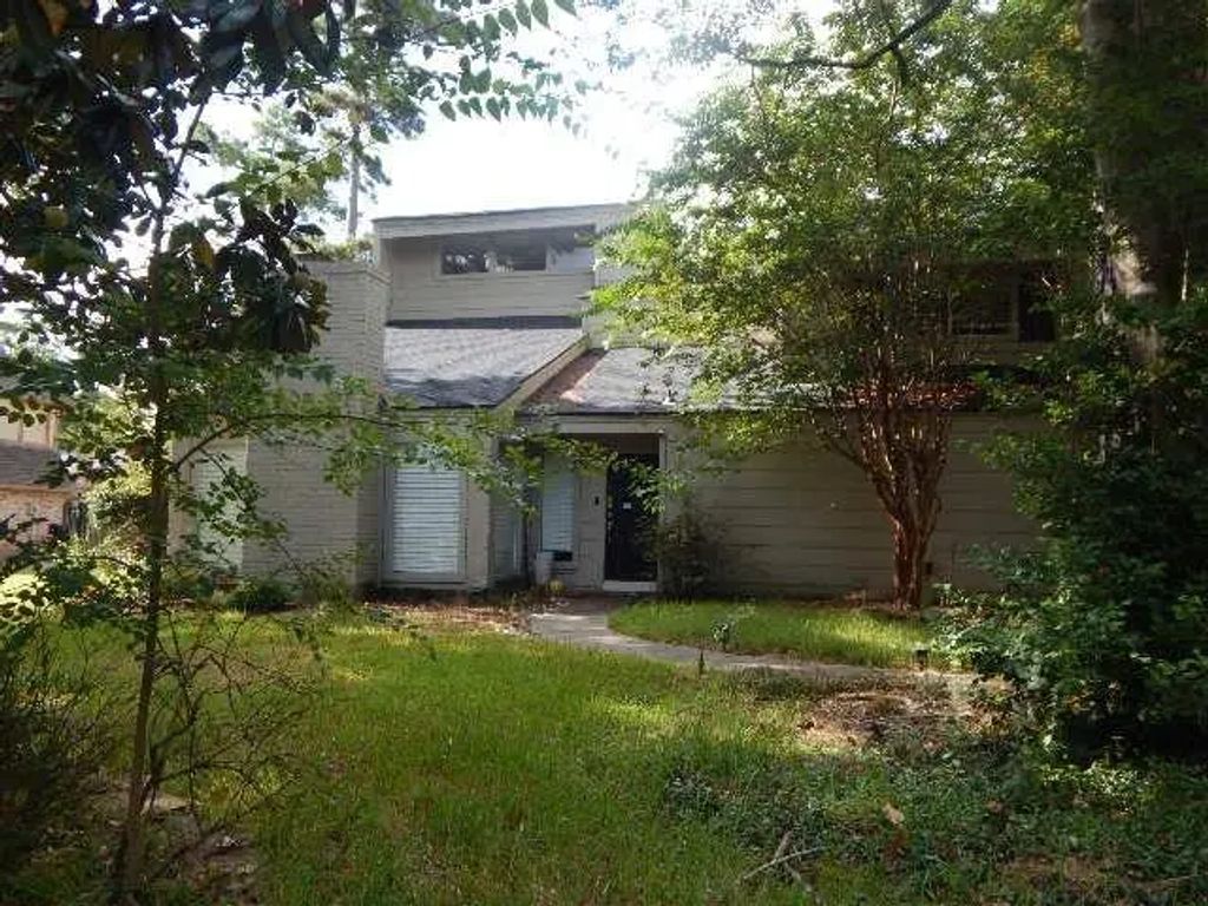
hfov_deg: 63.4
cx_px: 604
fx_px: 977
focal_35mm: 28
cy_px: 453
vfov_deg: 49.7
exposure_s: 1/320
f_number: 3.2
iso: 125
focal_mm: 5.1
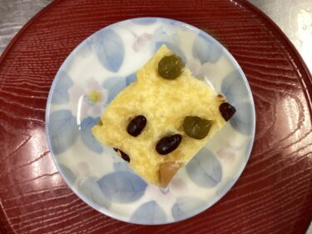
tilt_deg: -81.1
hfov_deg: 58.4
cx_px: 156
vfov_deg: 45.4
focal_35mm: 31
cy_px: 117
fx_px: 279
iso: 160
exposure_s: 1/60
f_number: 2.4
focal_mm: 3.3
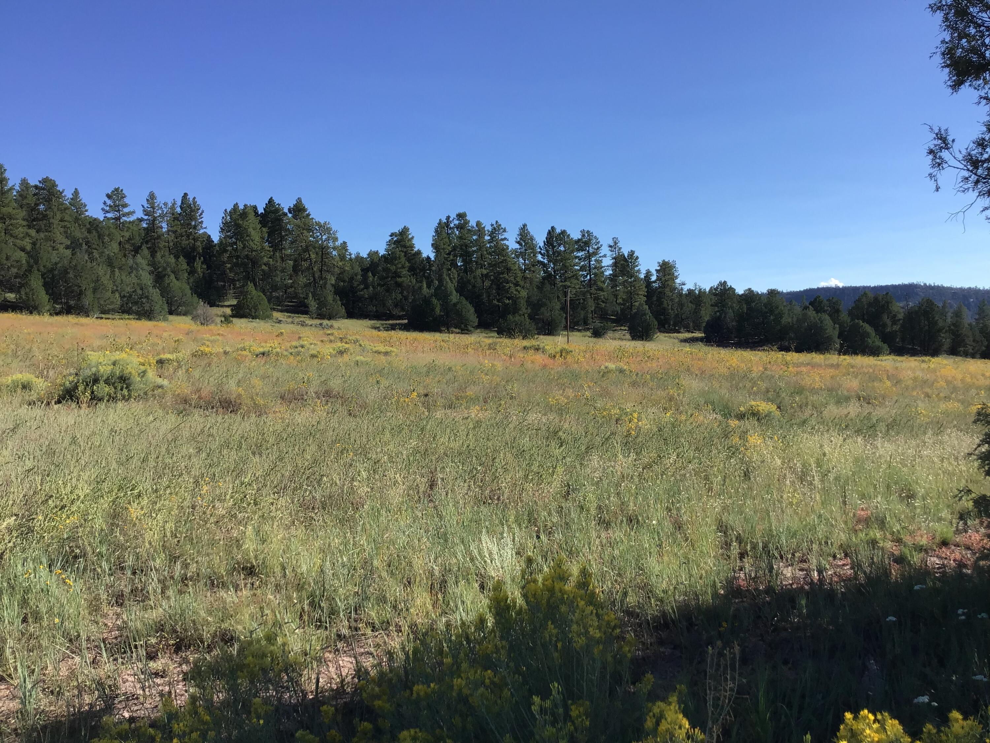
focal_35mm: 31
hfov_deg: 58.4
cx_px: 495
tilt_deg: -3.6
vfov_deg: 45.4
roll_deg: +0.1
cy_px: 372
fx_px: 887
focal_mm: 3.3
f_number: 2.4
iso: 25
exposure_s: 1/1031
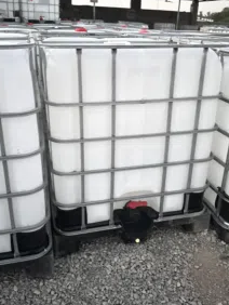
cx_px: 119
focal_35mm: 34
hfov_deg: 41.8
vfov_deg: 53.9
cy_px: 142
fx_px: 299
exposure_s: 1/15
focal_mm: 6.86
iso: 12500
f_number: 1.78
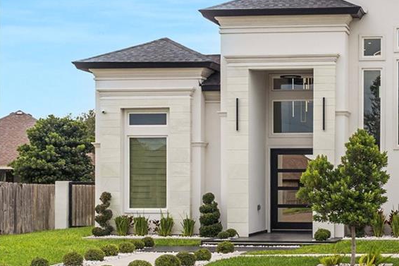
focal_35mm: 76
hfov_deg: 25.8
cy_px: 111
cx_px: 359
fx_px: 842
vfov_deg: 17.9
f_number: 10
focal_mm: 28
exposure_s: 1/400
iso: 200
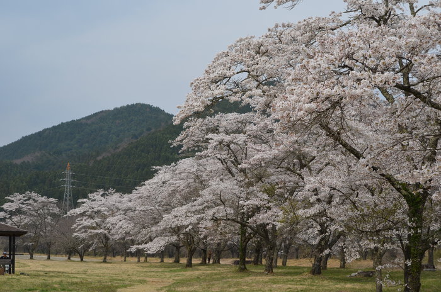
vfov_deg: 16.5
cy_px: 146
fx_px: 1009
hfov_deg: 24.7
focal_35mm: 82
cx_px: 220
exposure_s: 1/250
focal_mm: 55
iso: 100
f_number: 8
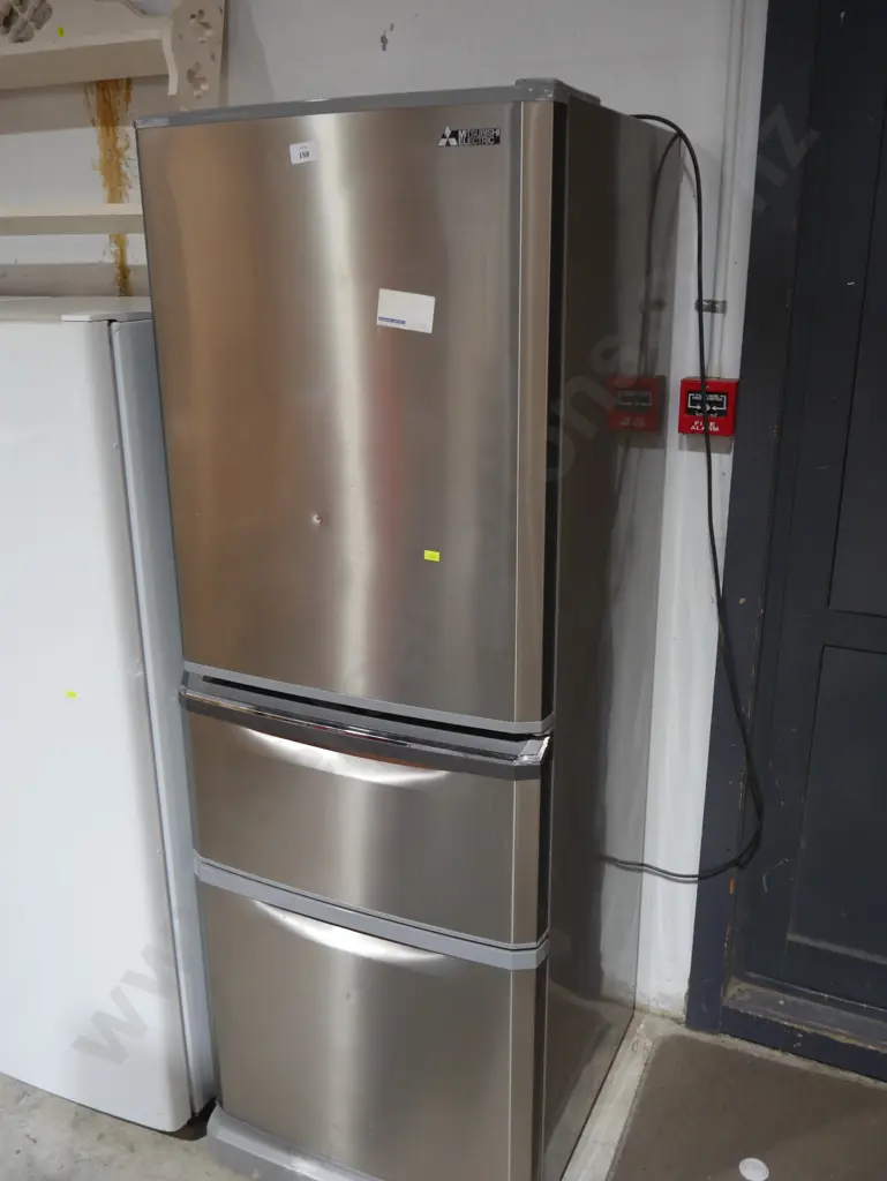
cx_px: 444
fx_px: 1024
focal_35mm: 30
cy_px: 590
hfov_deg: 46.8
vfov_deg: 59.9
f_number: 3.6
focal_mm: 15
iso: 400
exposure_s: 1/60
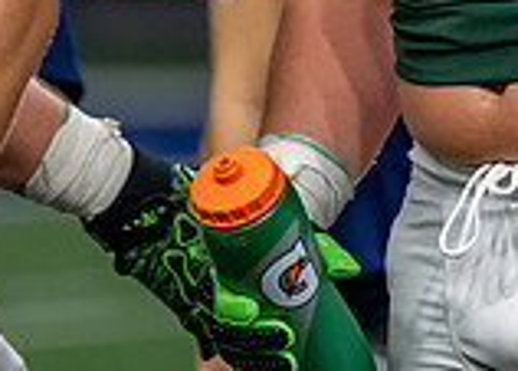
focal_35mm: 1055
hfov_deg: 1.9
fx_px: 15527
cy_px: -369
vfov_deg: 1.4
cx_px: 584
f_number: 2.8
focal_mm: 200
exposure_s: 1/1000
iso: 1250
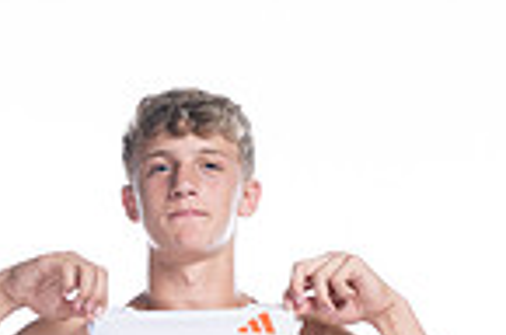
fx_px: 2791
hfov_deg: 10.4
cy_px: 778
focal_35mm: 199
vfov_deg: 6.6
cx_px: 283
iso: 400
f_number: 5.6
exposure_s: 1/250
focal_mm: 64
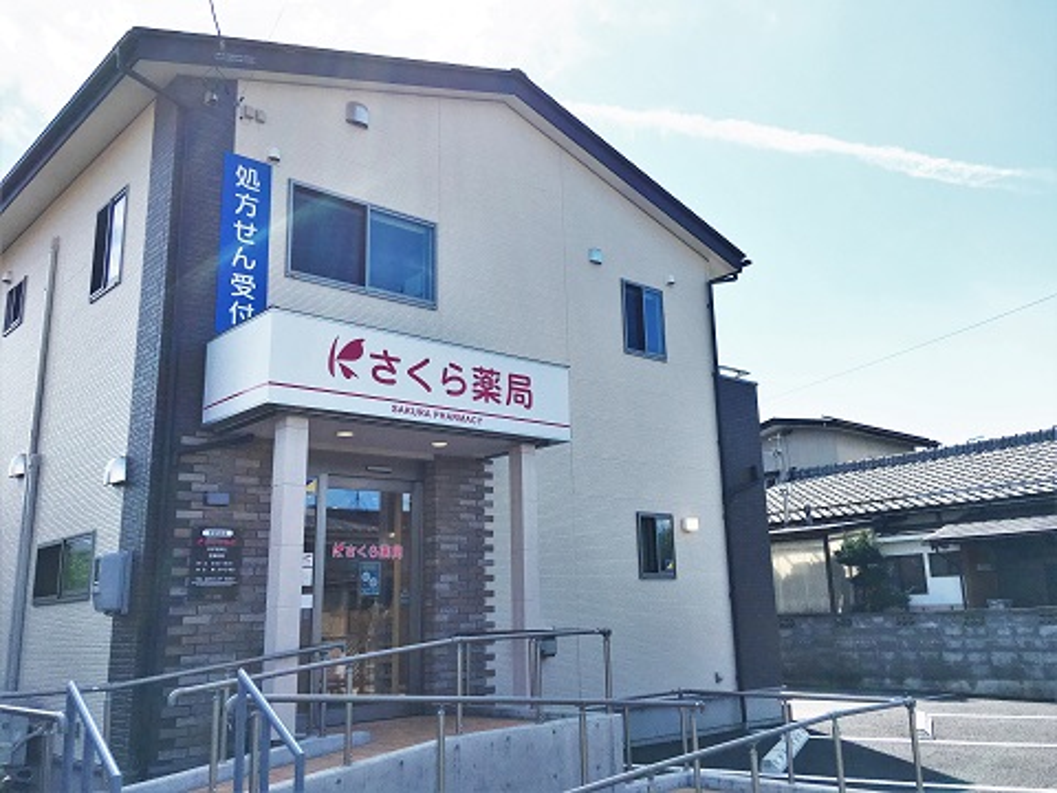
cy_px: 396
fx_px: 886
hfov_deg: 61.7
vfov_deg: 48.2
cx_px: 528
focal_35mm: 29
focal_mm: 4.15
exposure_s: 1/2024
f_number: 2.2
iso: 25
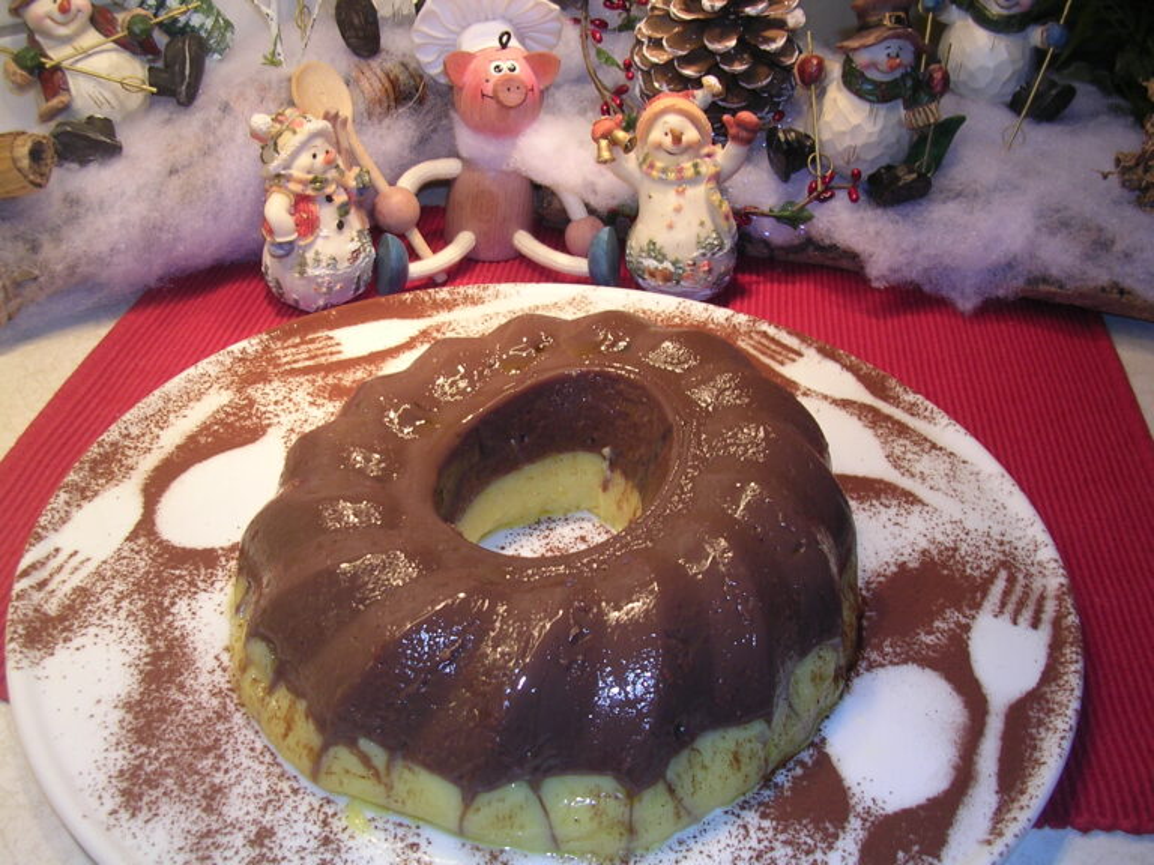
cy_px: 432
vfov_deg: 37.7
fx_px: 1267
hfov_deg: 49.0
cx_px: 577
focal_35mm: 38
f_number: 2.8
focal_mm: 5.8
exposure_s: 1/30
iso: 100
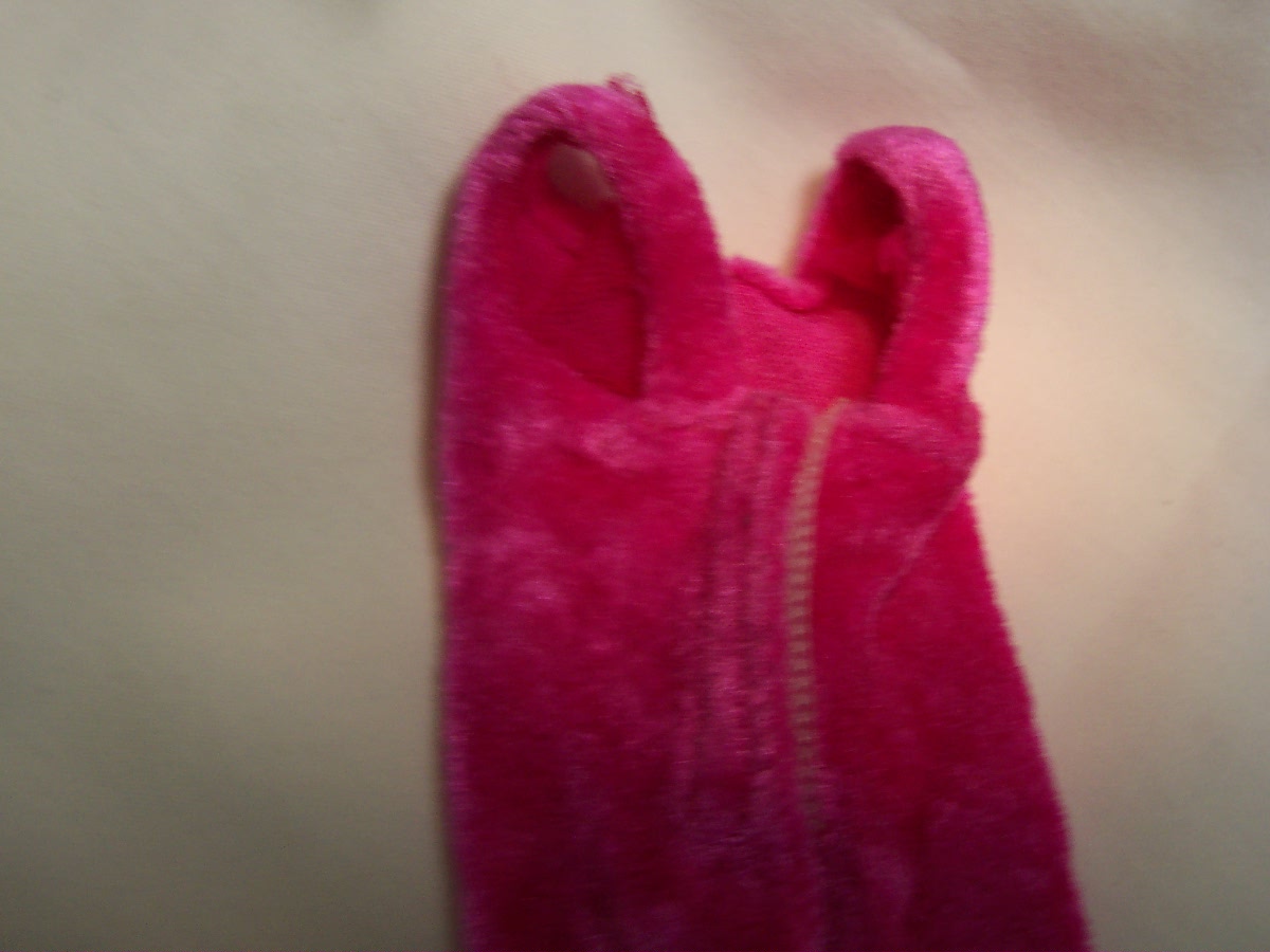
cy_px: 476
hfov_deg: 50.1
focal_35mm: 37
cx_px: 635
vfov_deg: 38.7
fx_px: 1357
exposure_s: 1/60
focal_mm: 5.6
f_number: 2.8
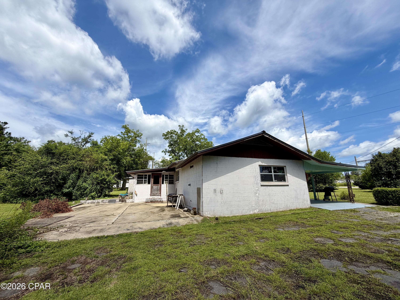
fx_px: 162
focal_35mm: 14
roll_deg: +0.3
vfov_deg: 85.7
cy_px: 150
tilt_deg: +12.7
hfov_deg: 102.1
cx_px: 200
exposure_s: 1/1211
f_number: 2.2
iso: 20
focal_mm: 2.22
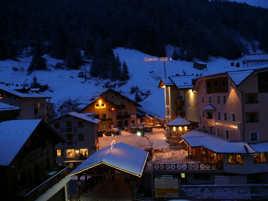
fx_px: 271
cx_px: 134
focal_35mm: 35
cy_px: 100
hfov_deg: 52.6
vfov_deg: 40.7
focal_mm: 7.4
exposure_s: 1/5
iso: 100
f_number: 2.8
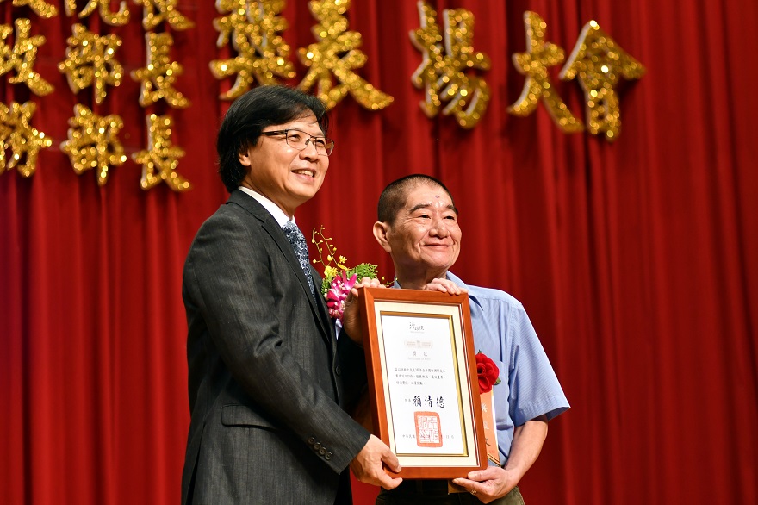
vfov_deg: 11.4
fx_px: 2526
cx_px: 379
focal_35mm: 120
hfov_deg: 17.1
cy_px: 252
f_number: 2.8
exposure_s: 1/250
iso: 1000
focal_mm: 80
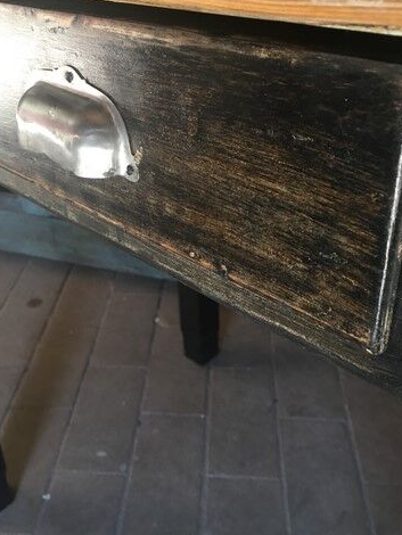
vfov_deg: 50.0
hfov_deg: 38.6
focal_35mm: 37
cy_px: 238
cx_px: 171
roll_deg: +4.5
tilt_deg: -30.4
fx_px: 572
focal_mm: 4.15
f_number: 2.2
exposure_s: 1/33
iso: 125
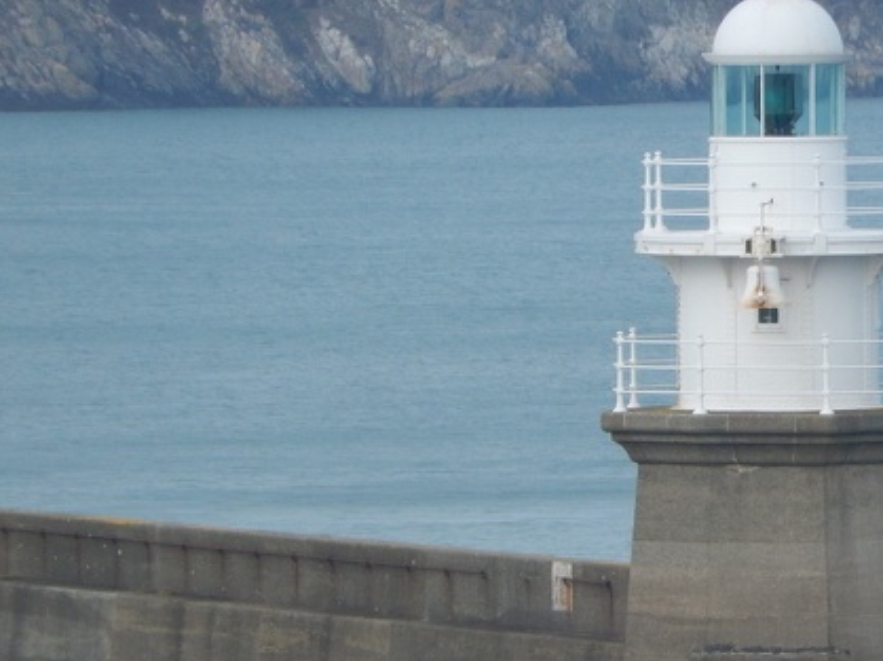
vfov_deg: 2.0
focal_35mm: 726
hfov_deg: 2.7
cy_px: 539
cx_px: 811
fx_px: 18508
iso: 125
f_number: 6.2
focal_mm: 68.7
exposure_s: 1/400
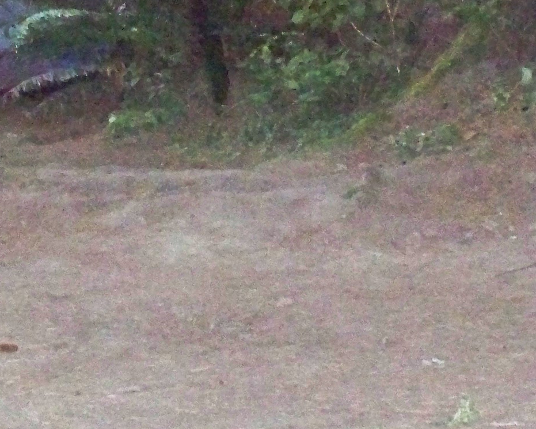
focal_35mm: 151
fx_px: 2396
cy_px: -288
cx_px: 196
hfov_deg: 12.8
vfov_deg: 9.8
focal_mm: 7.54
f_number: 2.8
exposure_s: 1/125
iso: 1600
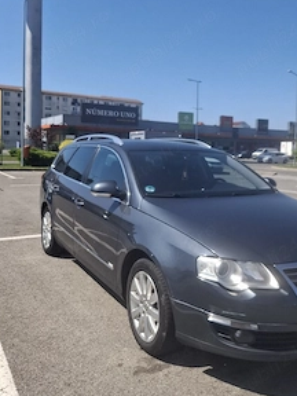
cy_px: 166
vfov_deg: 56.5
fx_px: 366
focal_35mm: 32
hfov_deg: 43.5
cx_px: 199
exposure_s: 1/833
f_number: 1.8
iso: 50
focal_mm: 5.54
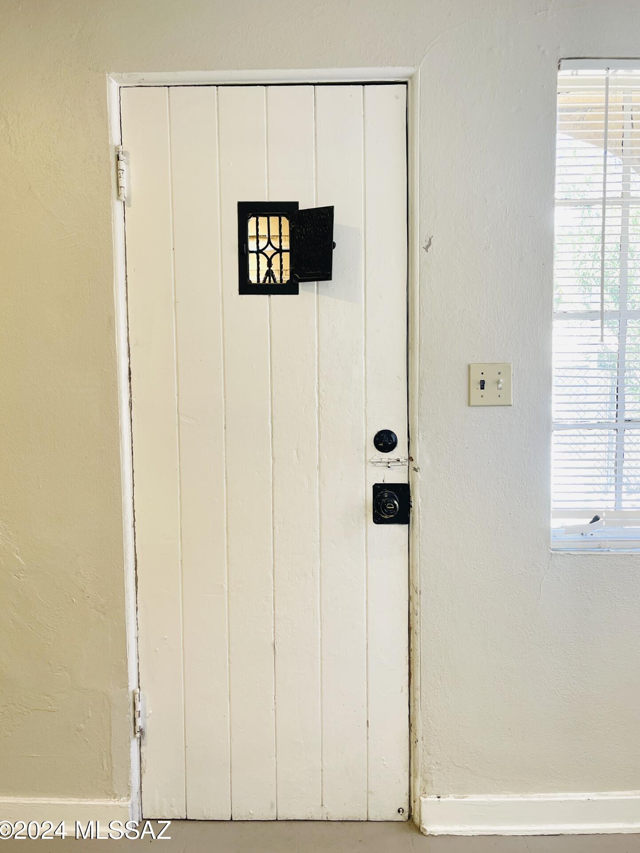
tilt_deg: -3.9
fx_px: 641
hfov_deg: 53.1
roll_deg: -0.2
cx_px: 326
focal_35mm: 26
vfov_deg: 67.3
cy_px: 427
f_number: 1.6
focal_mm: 5.1
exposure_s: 1/120
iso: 125
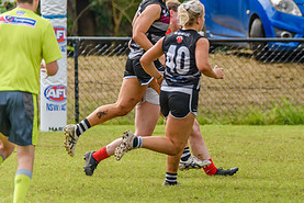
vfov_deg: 0.9
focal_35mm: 1527
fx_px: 12901
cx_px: 396
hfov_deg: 1.3
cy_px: 82
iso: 900
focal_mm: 550
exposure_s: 1/1600
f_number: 6.3
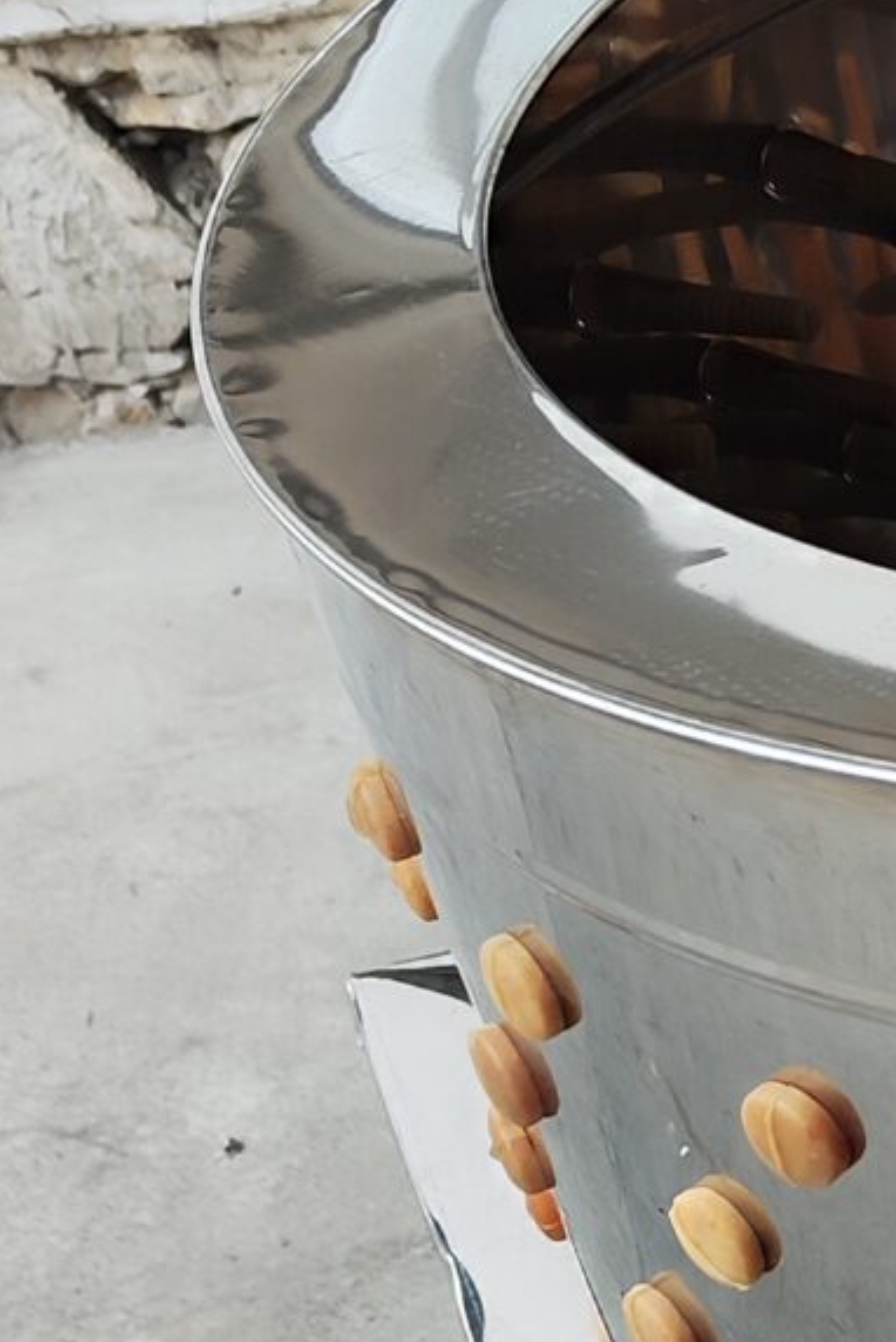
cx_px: 1987
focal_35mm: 107
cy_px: 1469
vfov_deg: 18.4
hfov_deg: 11.2
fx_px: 3990
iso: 267
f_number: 1.69
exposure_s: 1/100
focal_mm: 7.01
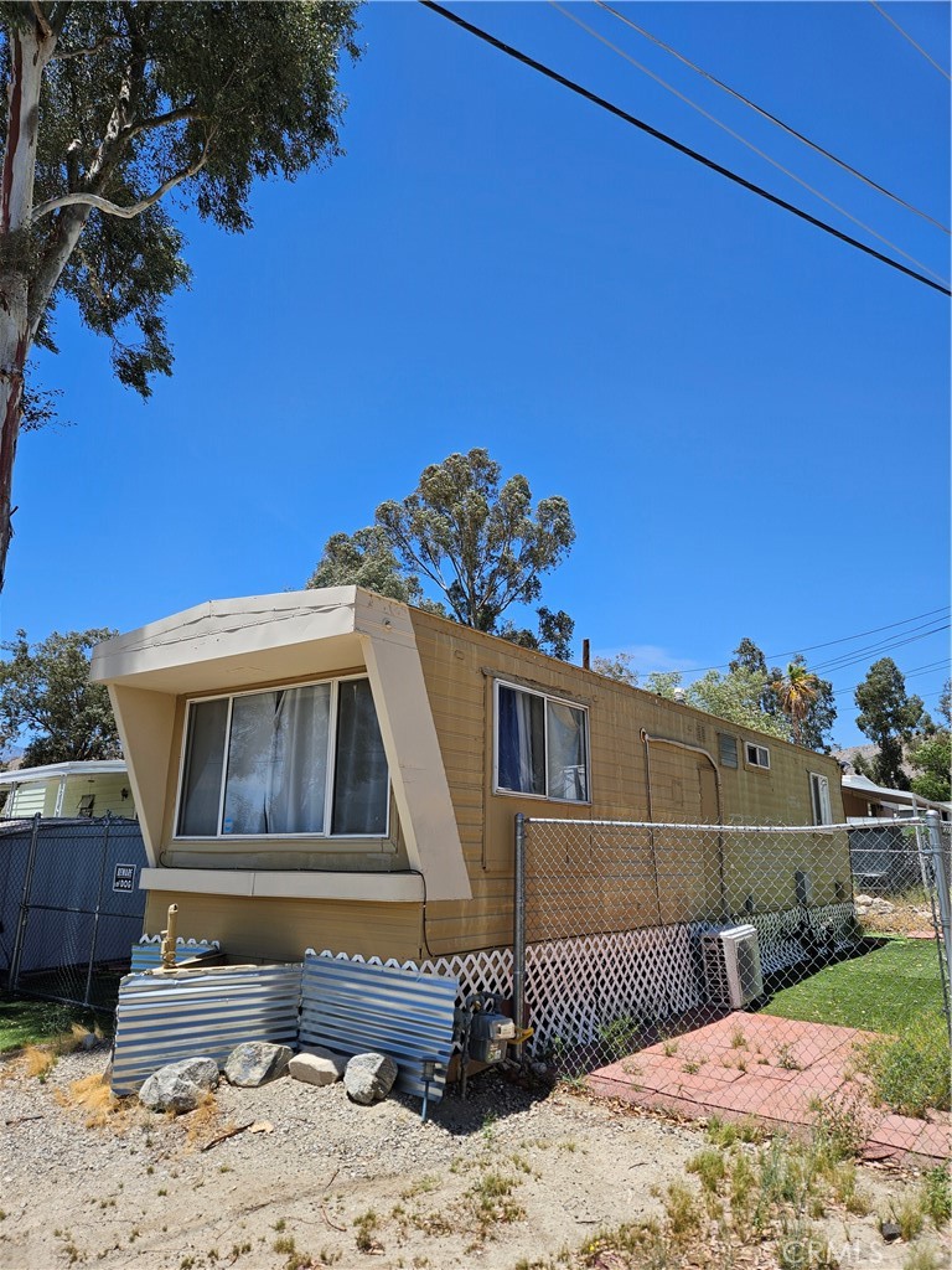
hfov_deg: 58.9
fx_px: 843
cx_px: 476
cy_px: 635
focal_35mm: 23
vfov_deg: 73.9
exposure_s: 1/1951
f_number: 1.8
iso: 25
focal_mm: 5.4
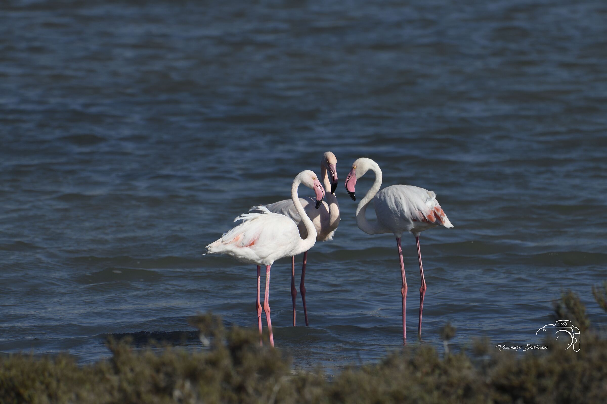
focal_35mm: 550
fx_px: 9273
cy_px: 202
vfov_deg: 2.5
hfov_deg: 3.7
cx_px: 304
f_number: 8
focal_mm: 550
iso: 400
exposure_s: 1/3200
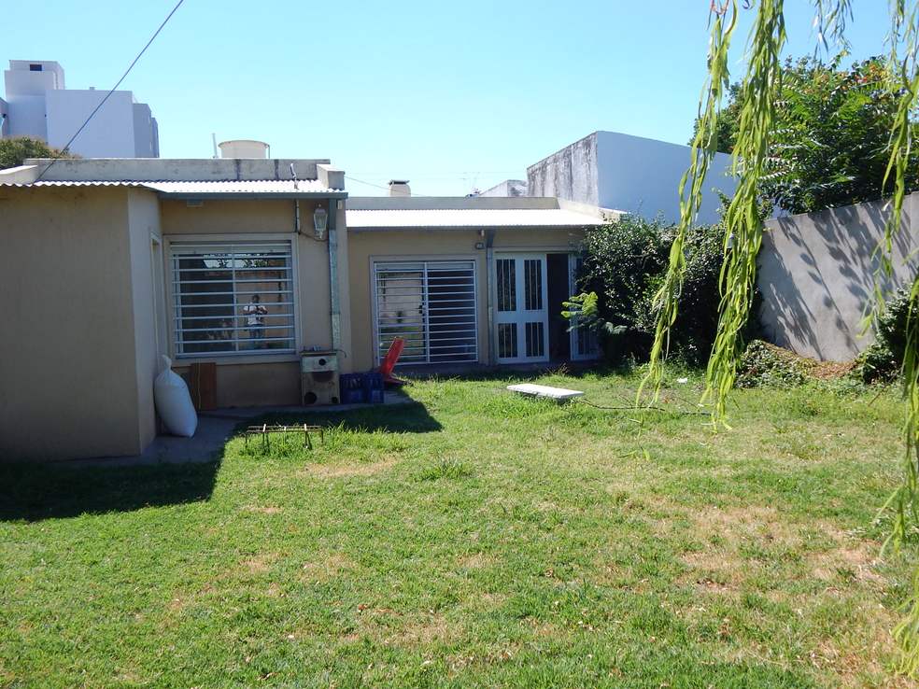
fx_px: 823
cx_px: 460
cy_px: 344
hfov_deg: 58.4
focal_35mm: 31
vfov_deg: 45.4
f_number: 3.2
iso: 125
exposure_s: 1/1000
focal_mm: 5.6
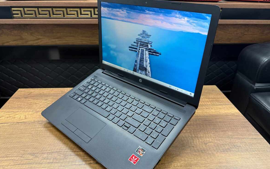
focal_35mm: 26
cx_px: 132
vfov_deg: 47.6
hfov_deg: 70.4
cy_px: 92
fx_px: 191
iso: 250
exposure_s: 1/50
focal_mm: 6.76
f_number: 1.78
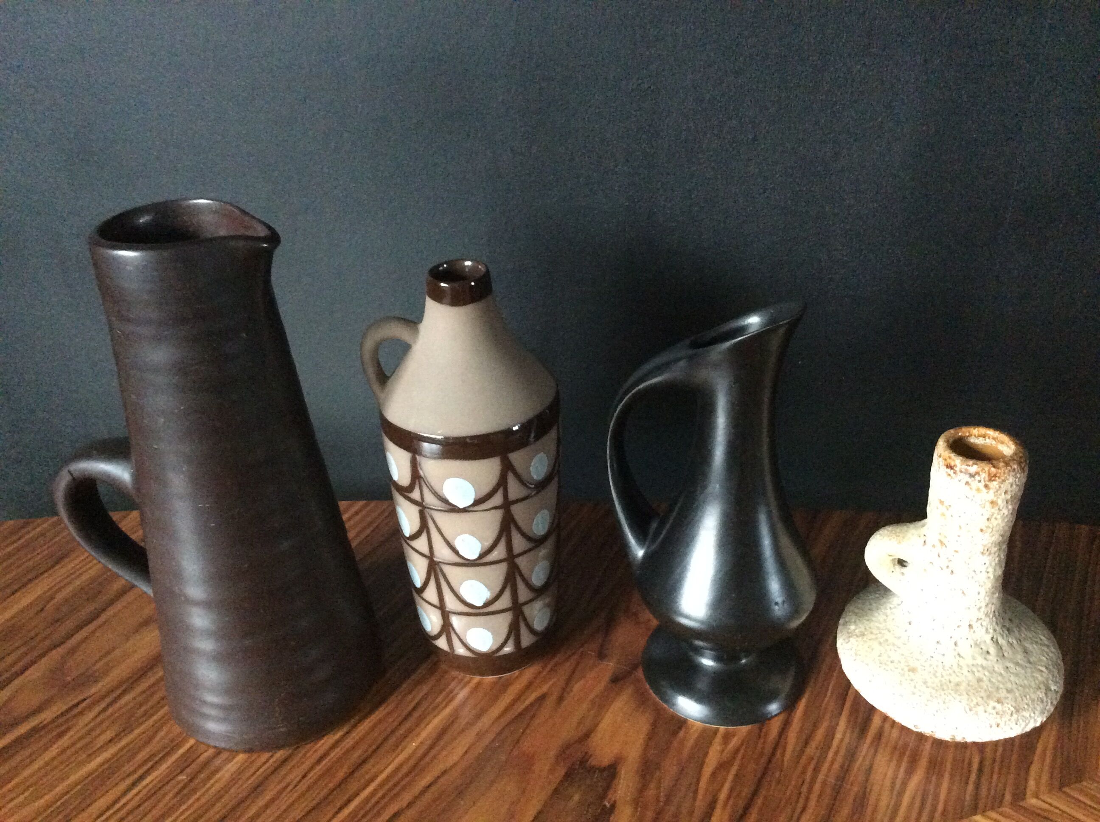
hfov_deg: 56.9
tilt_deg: -30.0
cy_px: 411
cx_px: 550
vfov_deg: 44.1
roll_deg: +2.2
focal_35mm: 32
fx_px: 1015
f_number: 2.4
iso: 400
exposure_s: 1/17
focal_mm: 3.3
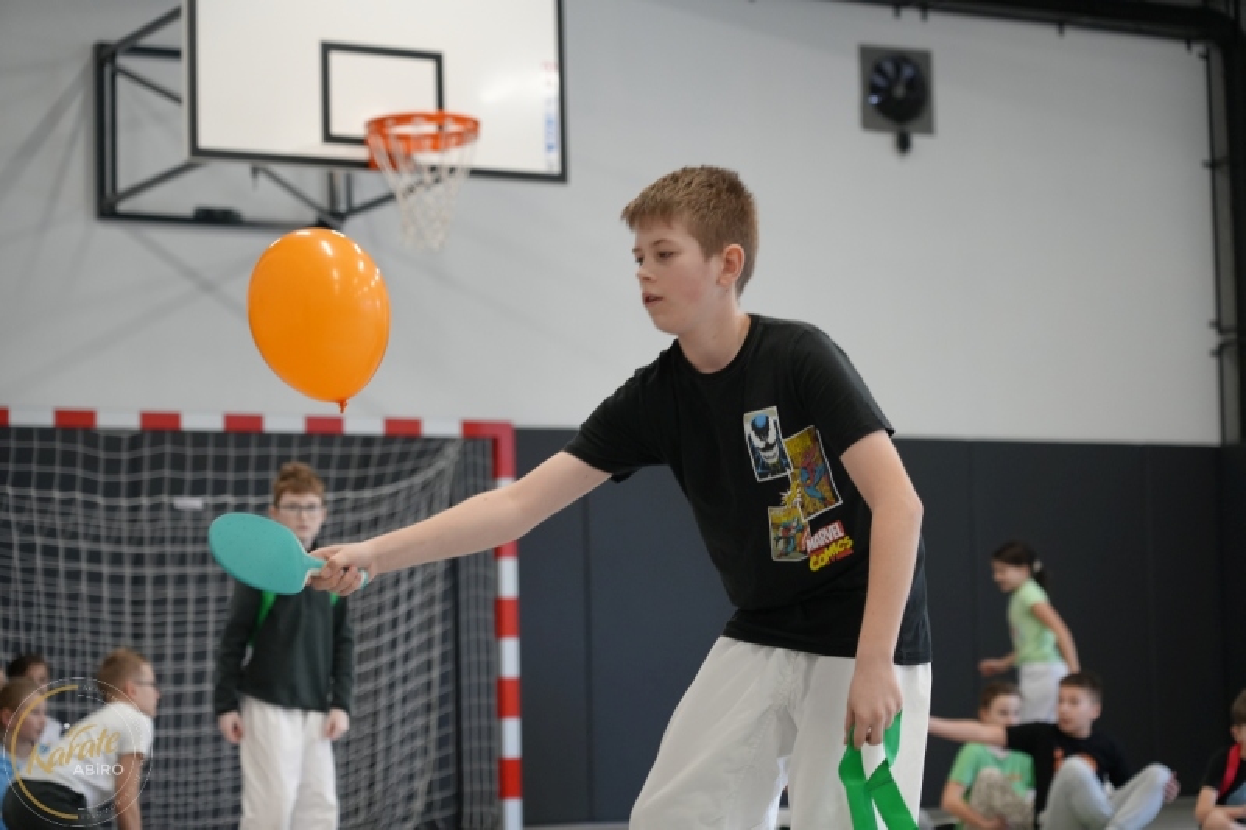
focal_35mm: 85
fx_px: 2941
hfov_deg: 23.9
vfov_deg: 16.1
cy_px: 415
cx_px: 623
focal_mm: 85
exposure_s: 1/160
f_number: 4
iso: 1250
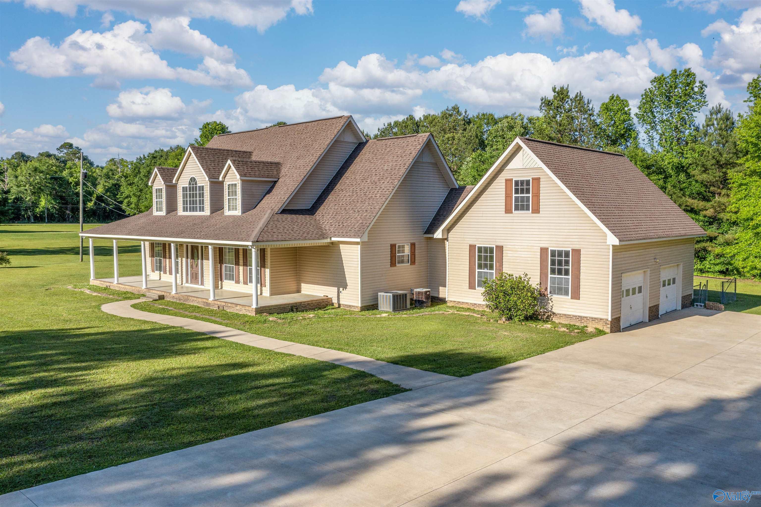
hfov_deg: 65.5
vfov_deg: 46.4
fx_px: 592
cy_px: 254
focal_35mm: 28
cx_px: 380
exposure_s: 1/500
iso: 100
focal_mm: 10.26
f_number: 5.6
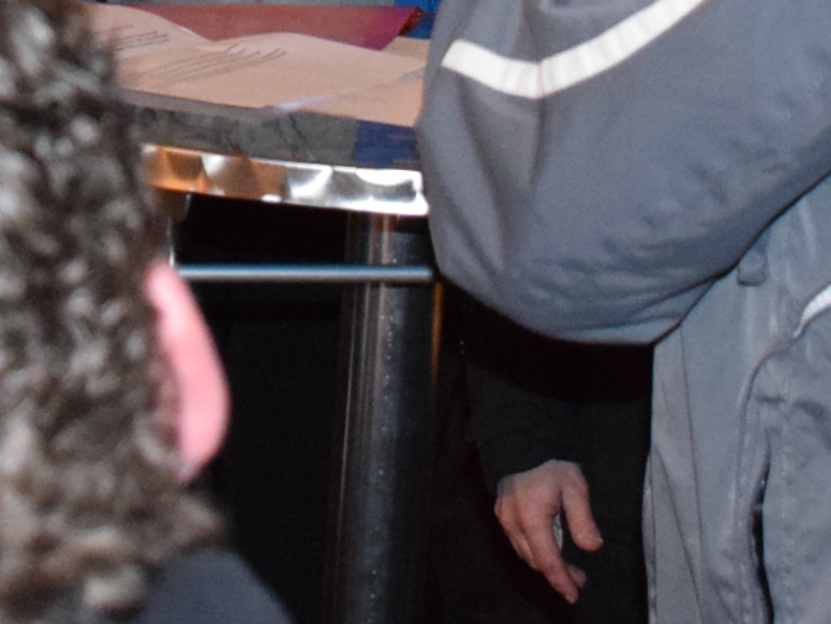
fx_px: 3291
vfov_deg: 10.2
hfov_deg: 14.3
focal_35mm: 137
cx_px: 167
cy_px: -498
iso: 3200
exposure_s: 1/60
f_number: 3.5
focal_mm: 18
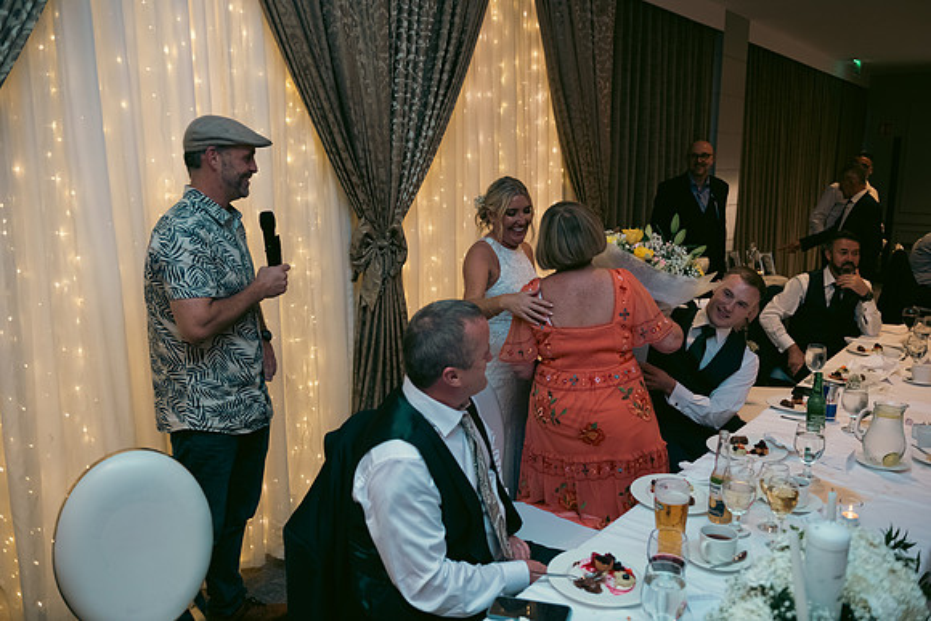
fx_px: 802
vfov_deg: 42.3
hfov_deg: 60.3
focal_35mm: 31
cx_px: 466
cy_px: 310
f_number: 3.5
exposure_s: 1/160
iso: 800
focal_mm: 31
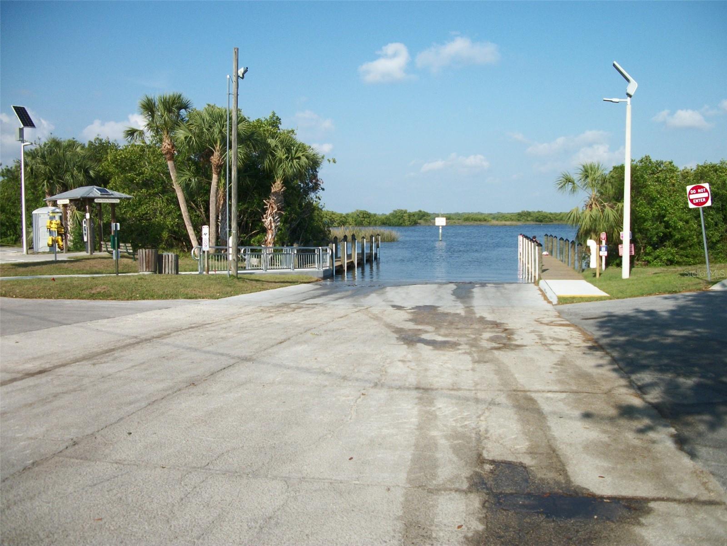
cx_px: 364
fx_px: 672
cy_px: 273
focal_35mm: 32
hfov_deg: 56.8
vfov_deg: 44.2
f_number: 8.8
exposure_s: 1/160
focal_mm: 5.7
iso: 80
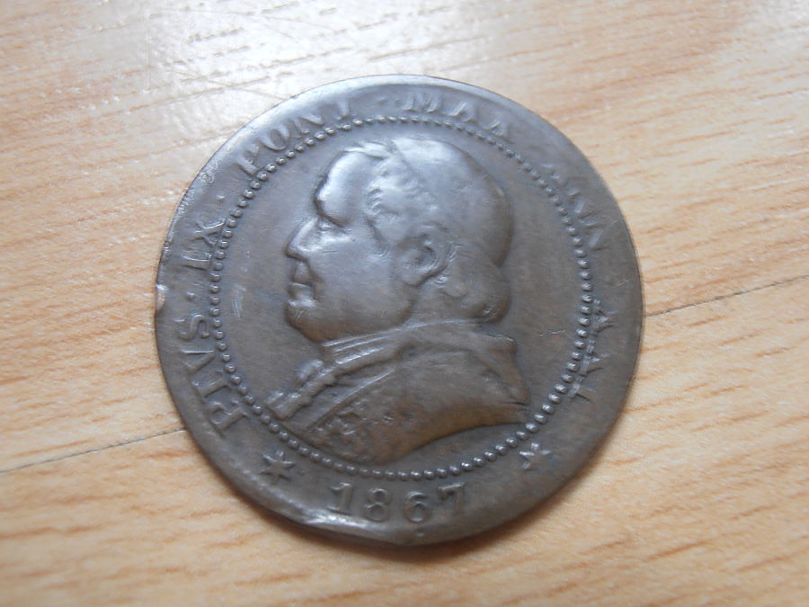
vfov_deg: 38.7
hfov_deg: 50.1
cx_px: 404
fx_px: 865
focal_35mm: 37
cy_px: 304
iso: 125
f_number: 3.9
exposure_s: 1/8
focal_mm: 6.61
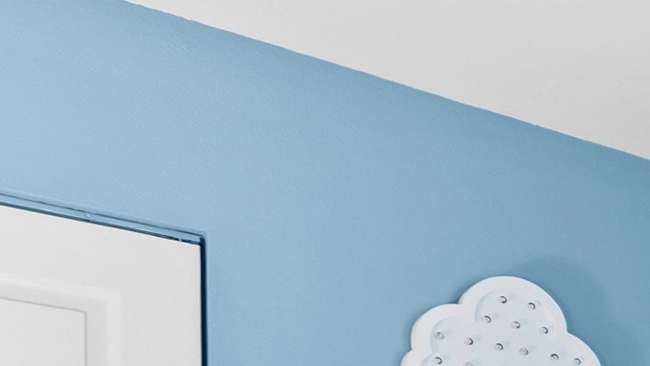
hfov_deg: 19.7
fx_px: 1206
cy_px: 721
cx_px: 1240
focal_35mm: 70
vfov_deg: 14.5
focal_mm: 10
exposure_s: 1/2
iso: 100
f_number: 4.5
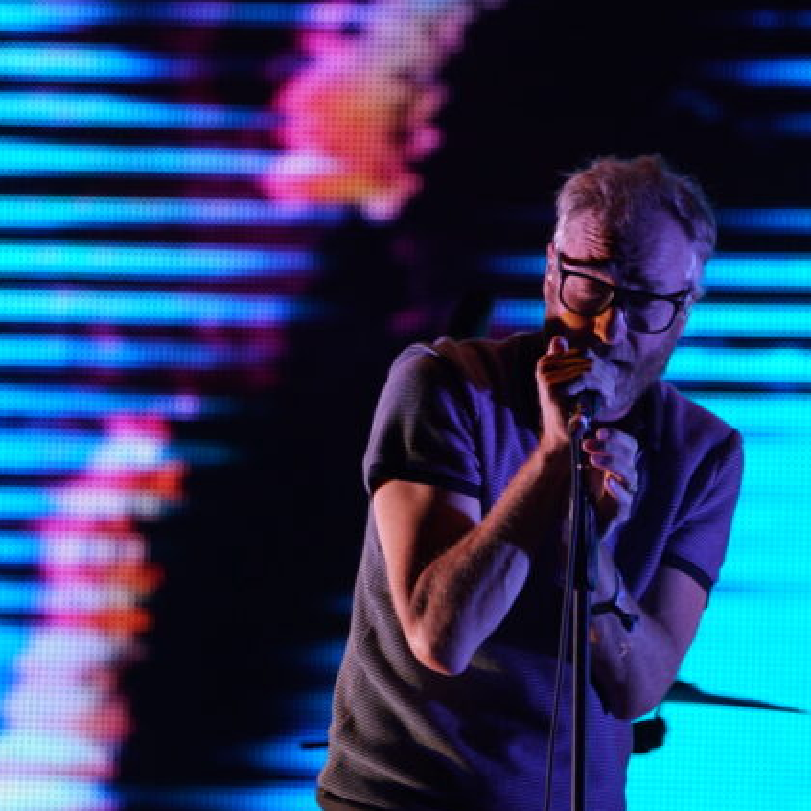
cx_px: 416
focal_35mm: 412
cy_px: 374
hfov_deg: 4.3
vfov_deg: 4.3
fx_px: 10921
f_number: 4
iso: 320
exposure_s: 1/200
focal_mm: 200
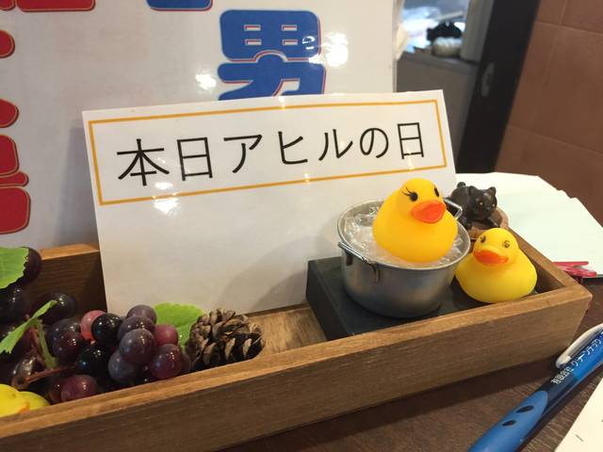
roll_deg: -3.5
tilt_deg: -32.1
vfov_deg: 48.2
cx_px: 302
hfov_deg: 61.7
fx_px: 505
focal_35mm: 29
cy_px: 226
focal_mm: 4.15
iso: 160
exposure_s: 1/30
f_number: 2.2
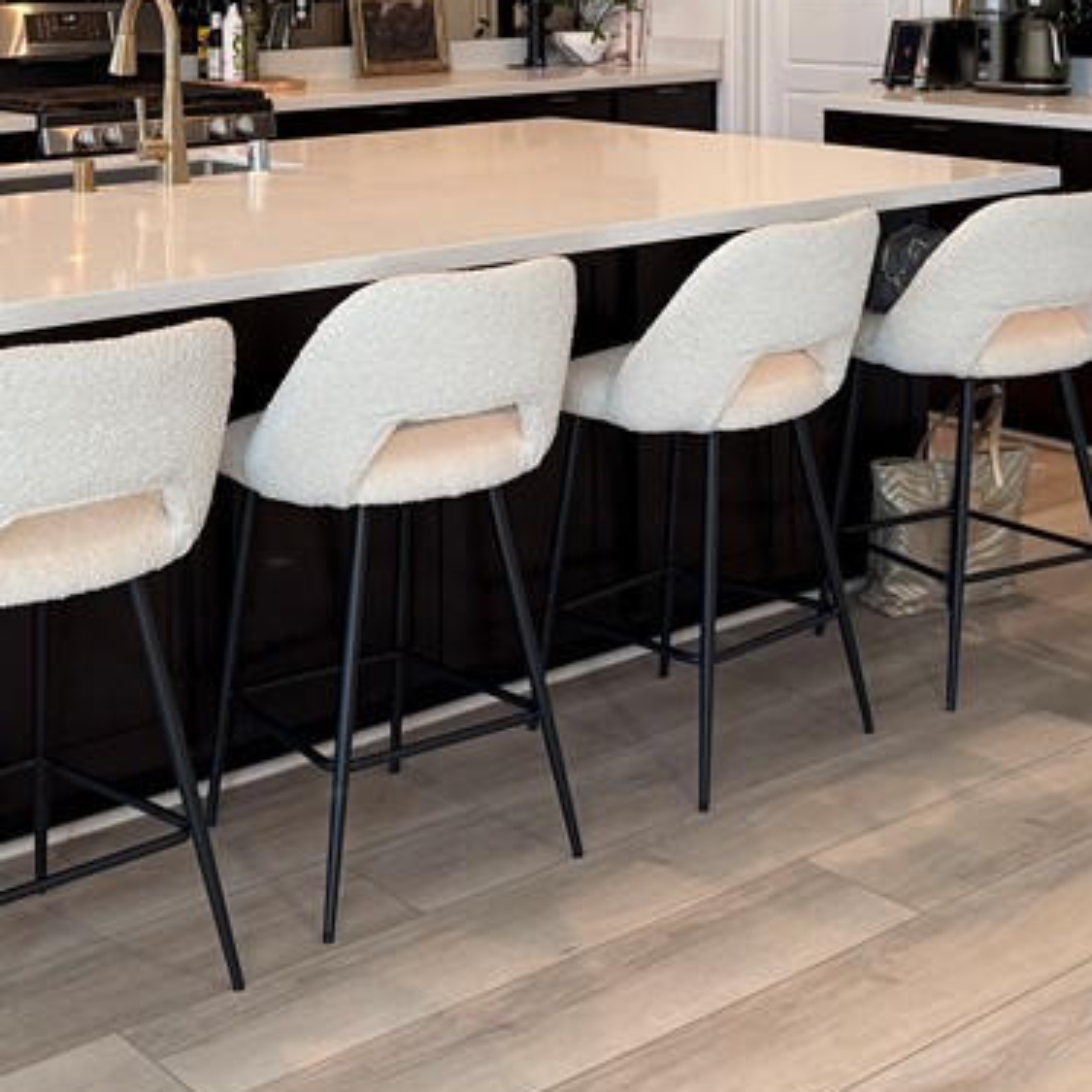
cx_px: 466
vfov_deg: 27.9
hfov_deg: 29.5
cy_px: 12
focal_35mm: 58
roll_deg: +0.1
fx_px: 2070
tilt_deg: -1.4
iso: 160
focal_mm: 6.76
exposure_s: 1/120
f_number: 1.78
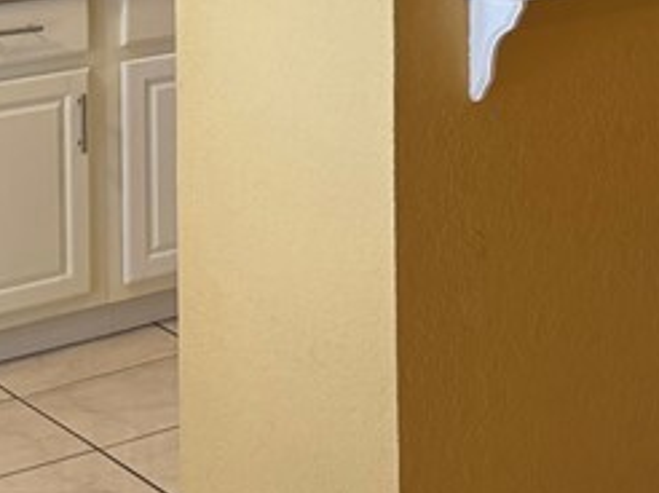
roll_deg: +0.6
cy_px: -394
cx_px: 849
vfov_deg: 13.3
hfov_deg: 18.4
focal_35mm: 100
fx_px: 1902
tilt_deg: +1.5
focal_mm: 6.76
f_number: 1.78
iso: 250
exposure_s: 1/120
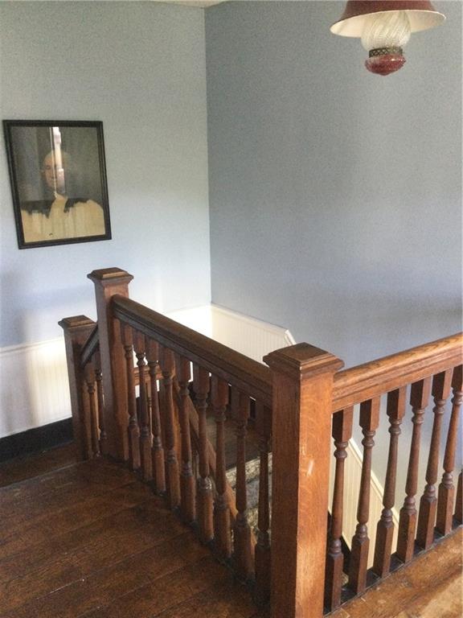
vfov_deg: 58.4
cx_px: 232
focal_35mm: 31
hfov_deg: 45.4
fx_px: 553
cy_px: 309
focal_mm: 3.3
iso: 200
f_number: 2.4
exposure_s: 1/20
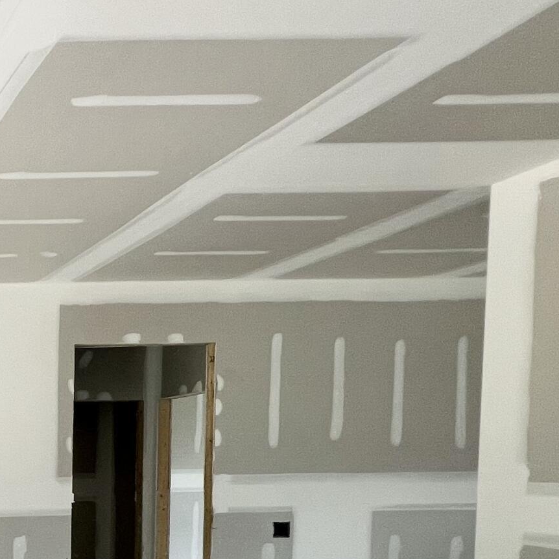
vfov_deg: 38.8
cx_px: -237
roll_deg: +0.7
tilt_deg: -3.9
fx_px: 731
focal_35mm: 40
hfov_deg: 29.5
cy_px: 509
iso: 64
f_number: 1.8
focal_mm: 1.57
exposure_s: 1/99
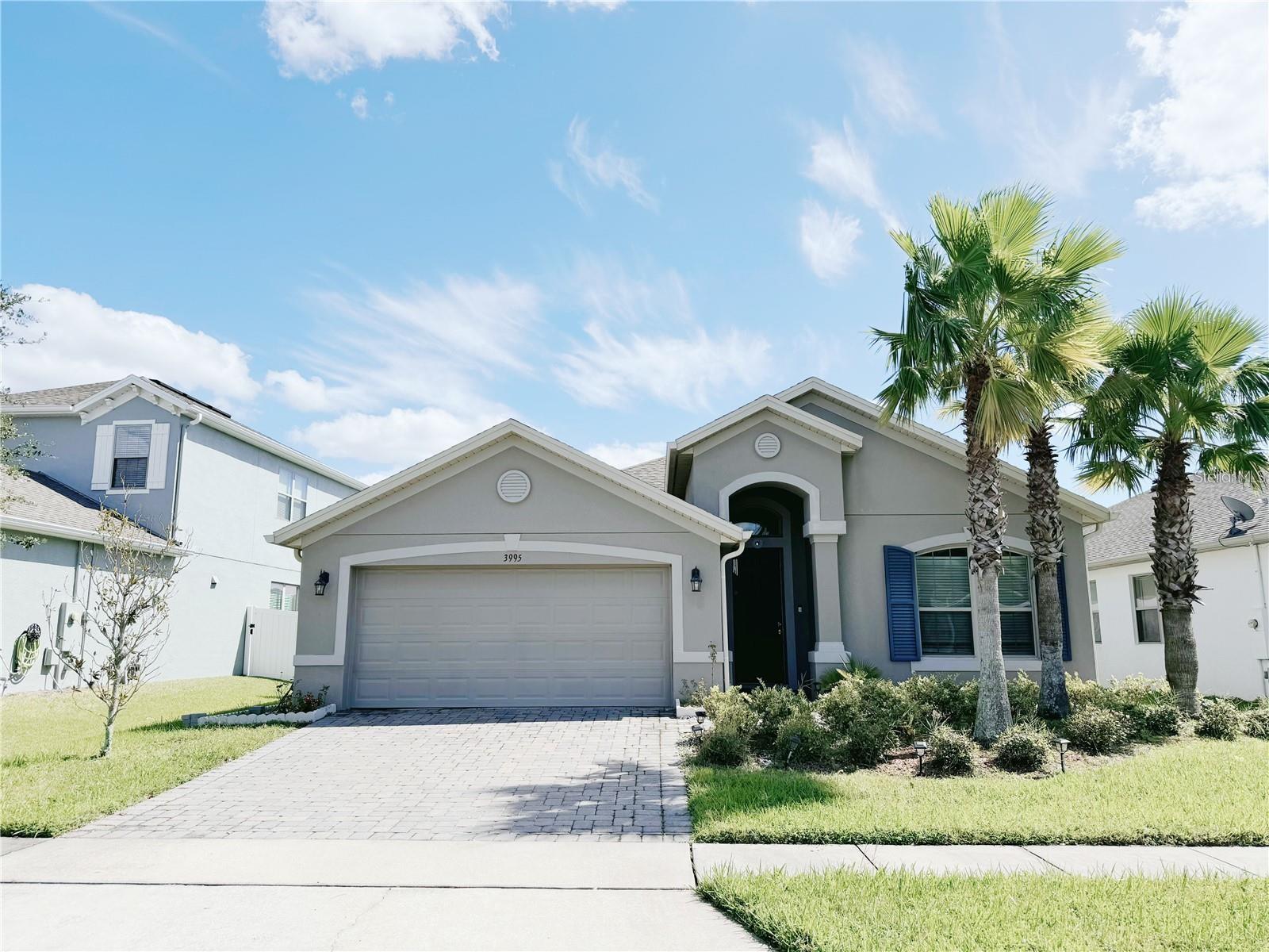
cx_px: 634
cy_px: 476
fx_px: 880
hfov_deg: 71.6
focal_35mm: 24
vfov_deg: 56.8
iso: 80
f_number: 1.78
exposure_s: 1/5348
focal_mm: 6.76
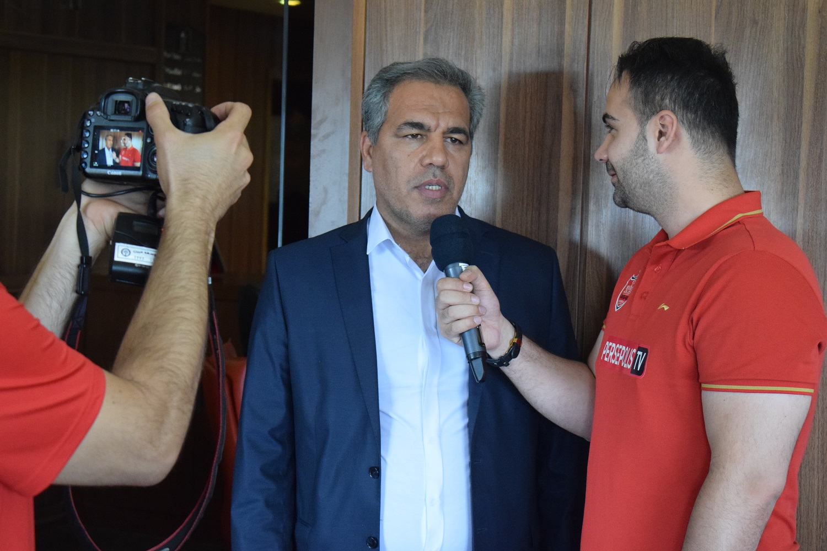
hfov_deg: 26.0
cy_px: 276
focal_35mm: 78
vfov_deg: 17.5
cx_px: 414
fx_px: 1792
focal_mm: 52
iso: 3200
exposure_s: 1/125
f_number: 6.3
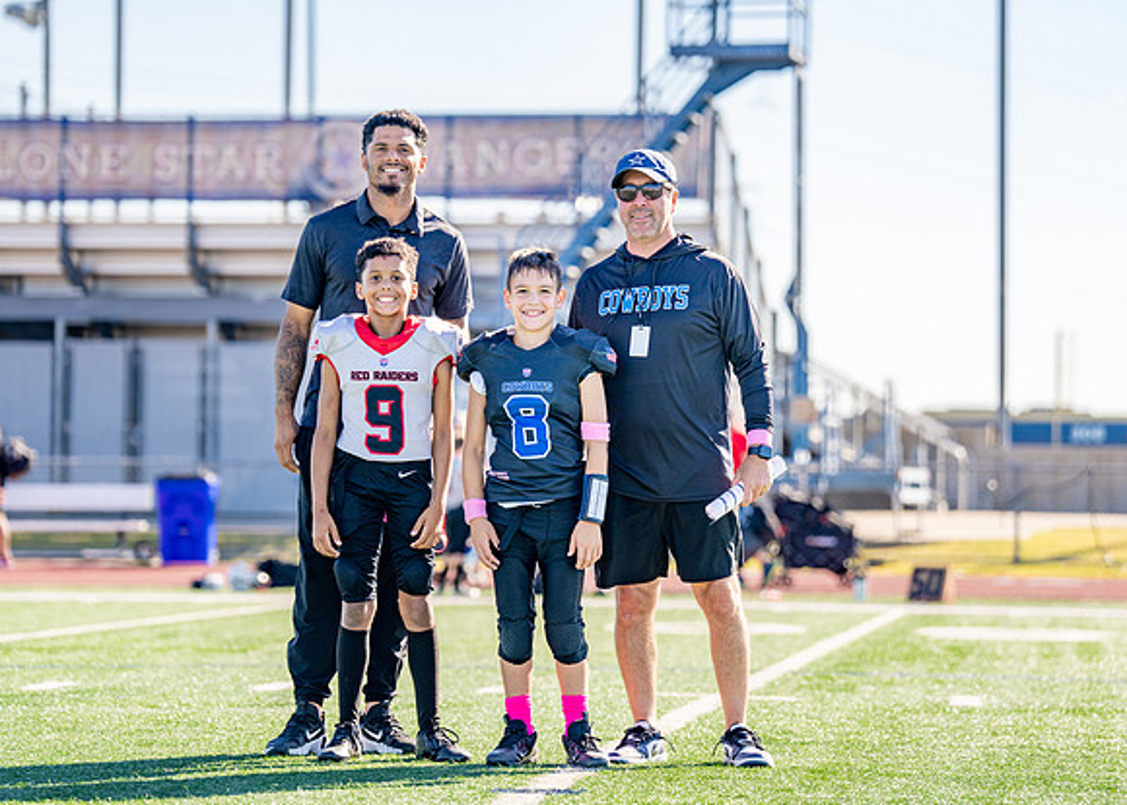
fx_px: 4468
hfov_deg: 14.4
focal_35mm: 140
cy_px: 369
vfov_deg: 10.3
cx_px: 497
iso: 160
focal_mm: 122
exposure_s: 1/1250
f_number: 2.8
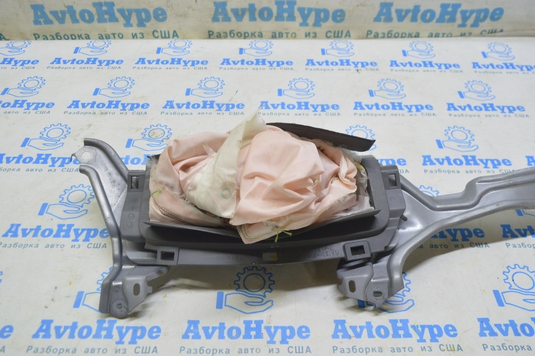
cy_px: 178
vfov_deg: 41.6
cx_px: 268
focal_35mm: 32
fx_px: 468
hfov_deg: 59.5
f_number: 5.6
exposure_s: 1/20
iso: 400
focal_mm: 21
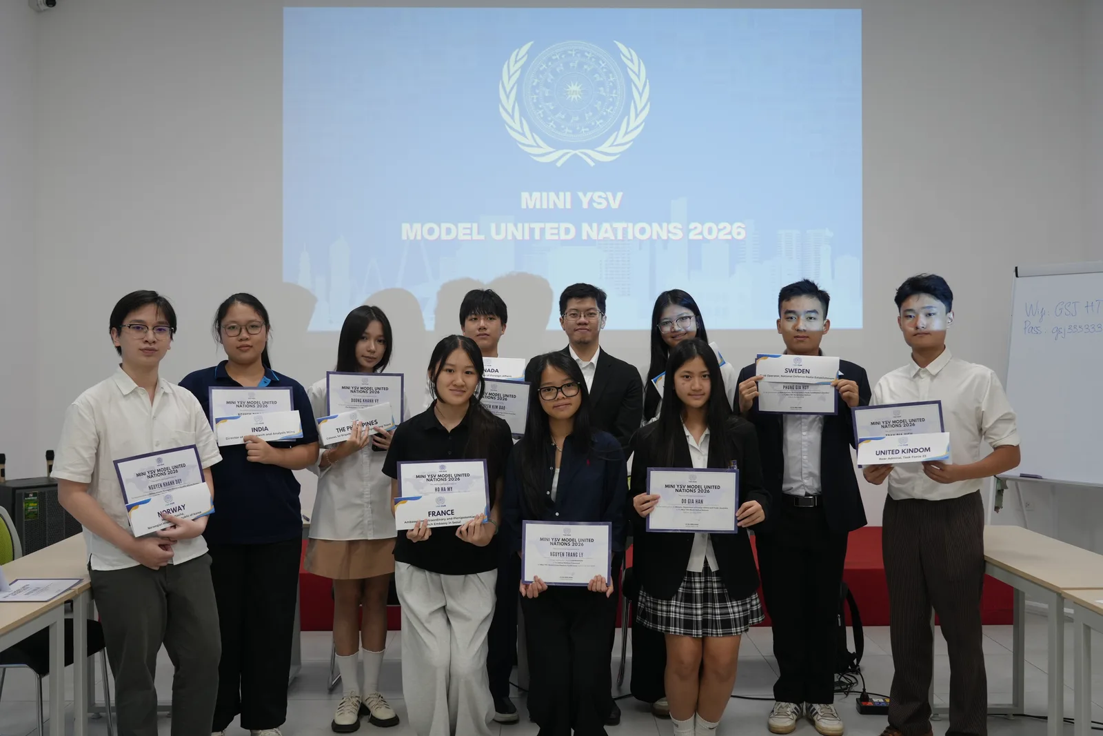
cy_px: 368
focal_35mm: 34
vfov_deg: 38.9
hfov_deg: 55.8
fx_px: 1042
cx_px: 552
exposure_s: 1/160
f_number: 4
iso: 1000
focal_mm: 34
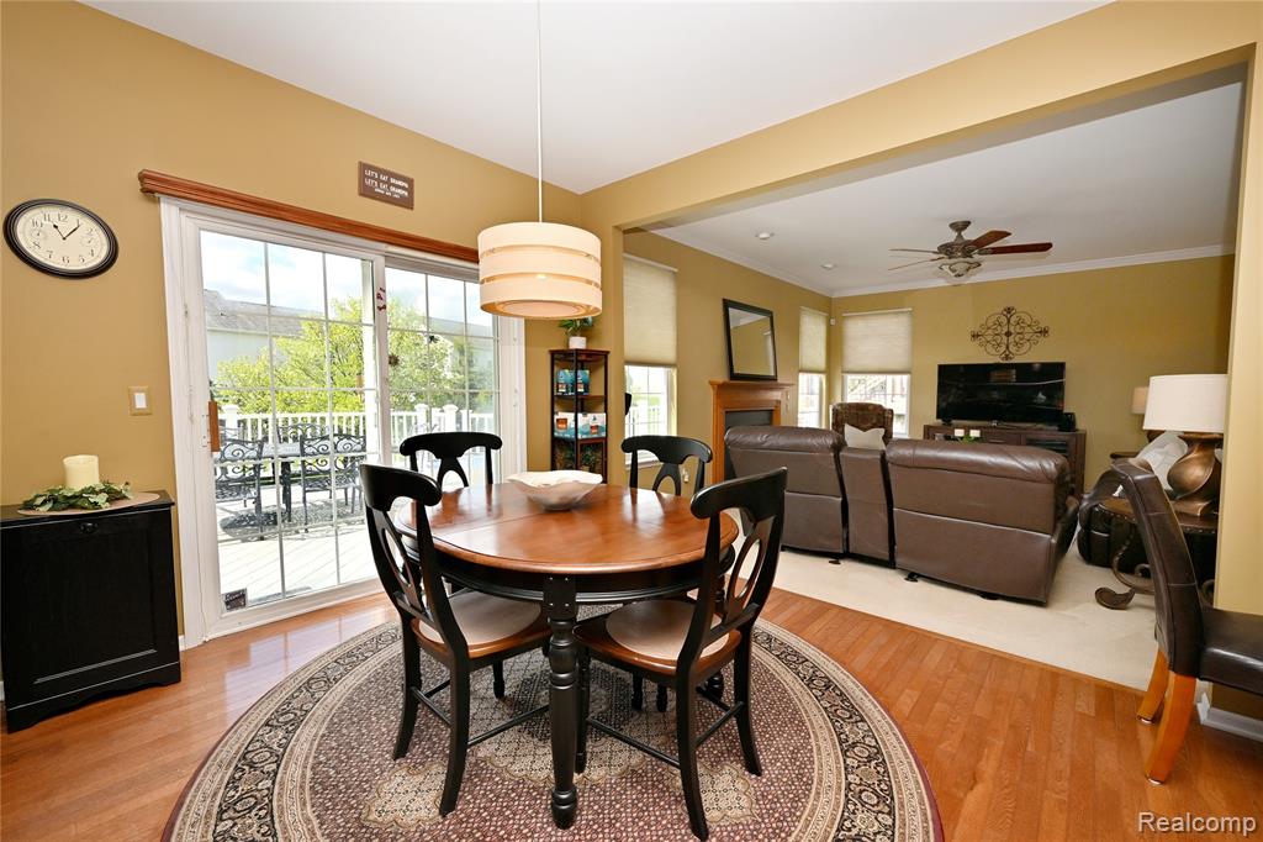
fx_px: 491
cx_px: 632
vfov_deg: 81.2
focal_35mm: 14
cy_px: 421
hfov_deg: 104.3
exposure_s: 1/160
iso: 320
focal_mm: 14
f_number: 9
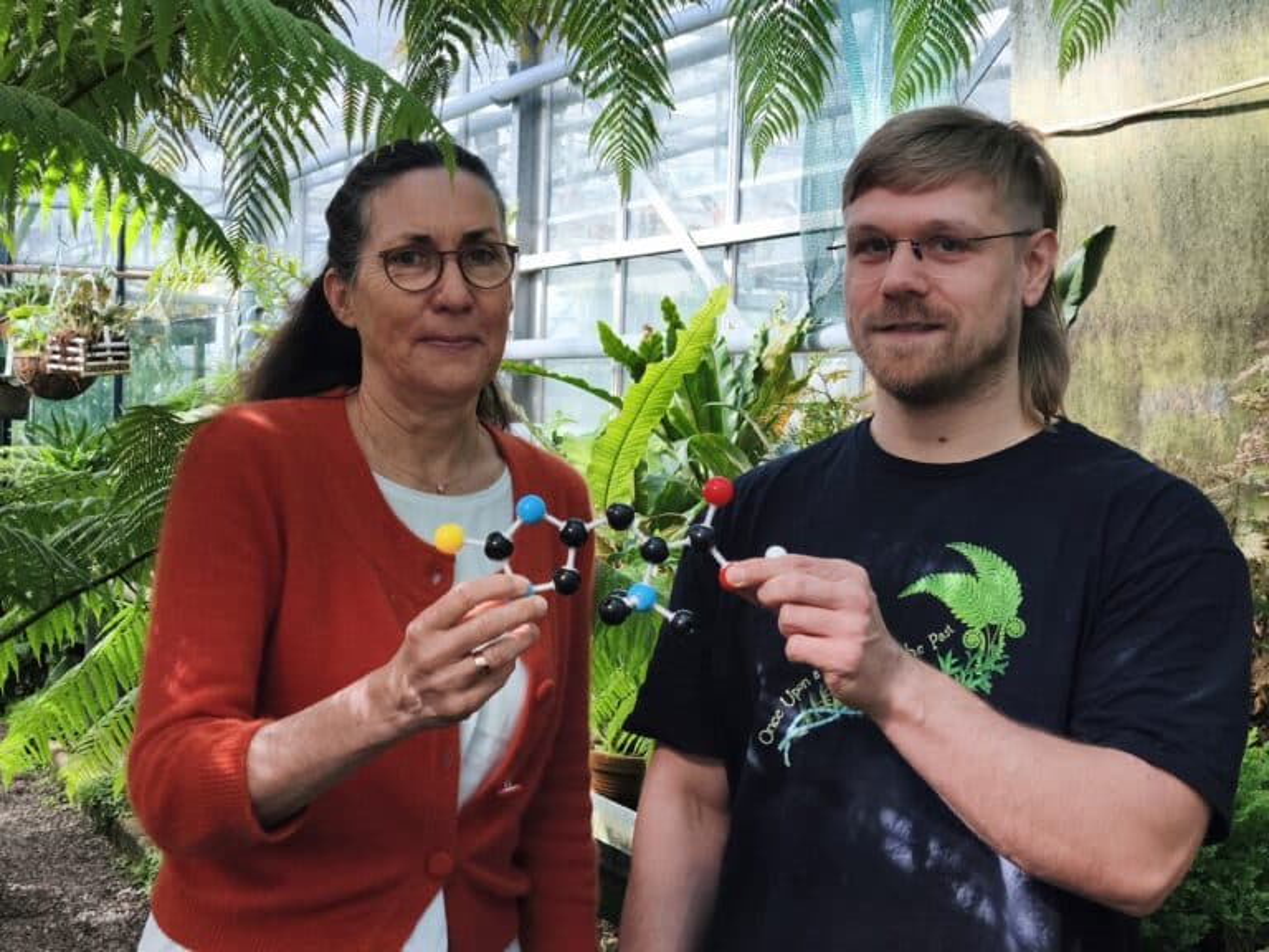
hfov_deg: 41.2
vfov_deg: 31.5
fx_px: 1686
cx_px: 634
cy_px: 476
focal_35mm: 46
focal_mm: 6.18
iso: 80
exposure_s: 1/100
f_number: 1.65
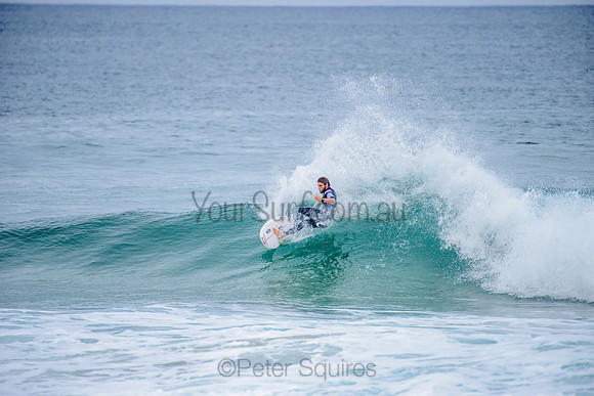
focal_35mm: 500
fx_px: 8252
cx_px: 297
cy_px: 198
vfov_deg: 2.8
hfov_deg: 4.1
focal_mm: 500
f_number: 5.6
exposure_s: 1/2000
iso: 320
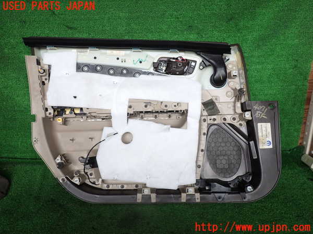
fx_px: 226
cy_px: 117
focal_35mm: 25
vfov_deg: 54.9
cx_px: 156
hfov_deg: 69.4
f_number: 2.8
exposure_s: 1/125
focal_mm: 4.5
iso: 100
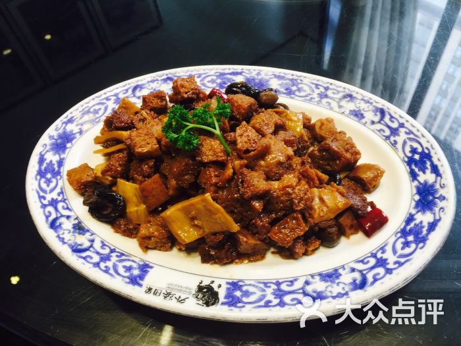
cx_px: 230
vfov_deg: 48.2
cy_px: 173
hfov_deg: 61.7
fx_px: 386
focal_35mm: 29
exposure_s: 1/50
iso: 40
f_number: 2.2
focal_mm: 4.15
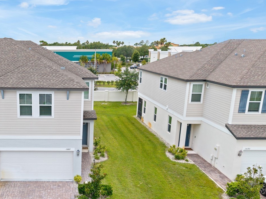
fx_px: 315
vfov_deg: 34.9
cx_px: 56
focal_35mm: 41
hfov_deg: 43.8
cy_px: 128
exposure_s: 1/160
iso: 120
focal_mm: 8.67
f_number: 1.8
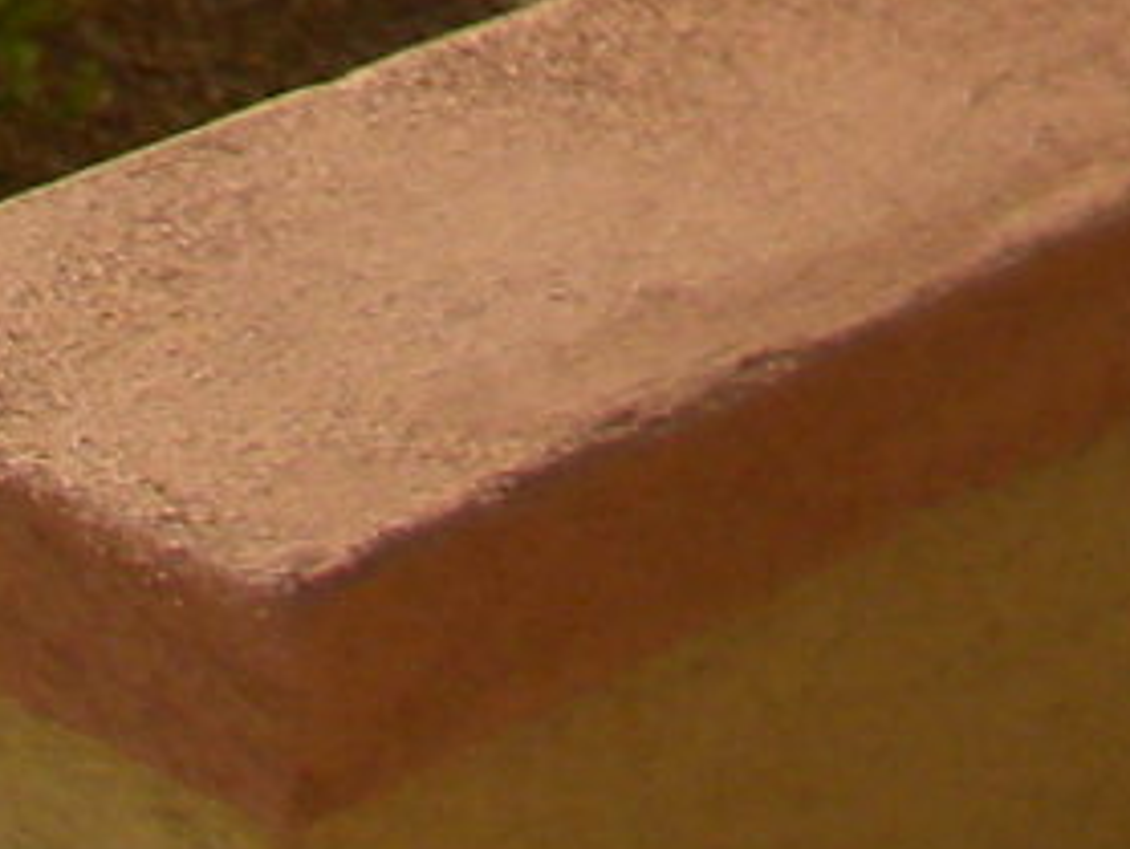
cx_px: -793
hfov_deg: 9.2
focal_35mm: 206
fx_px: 6730
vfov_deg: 6.4
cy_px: -2027
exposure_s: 1/744
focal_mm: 5
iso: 80
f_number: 3.5
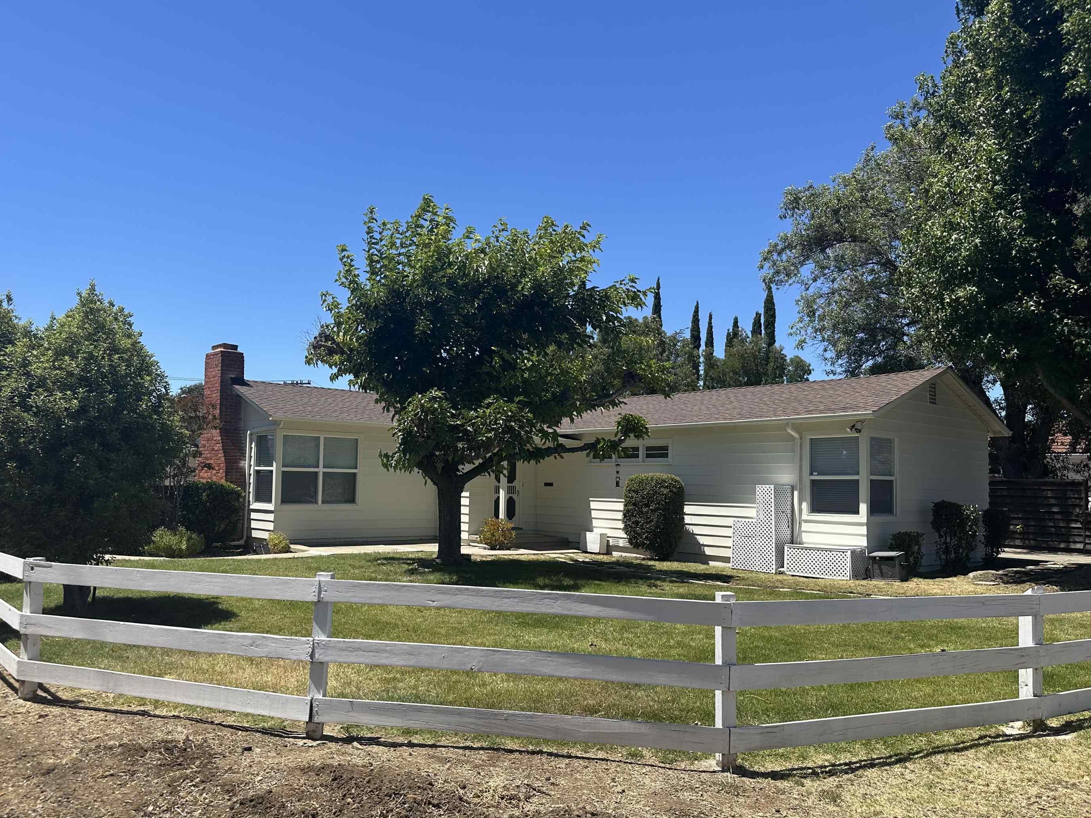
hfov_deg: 65.2
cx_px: 490
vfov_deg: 51.3
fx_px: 851
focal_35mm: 27
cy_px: 444
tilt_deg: +3.0
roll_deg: -1.3
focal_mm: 6.86
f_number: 1.78
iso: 80
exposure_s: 1/4016
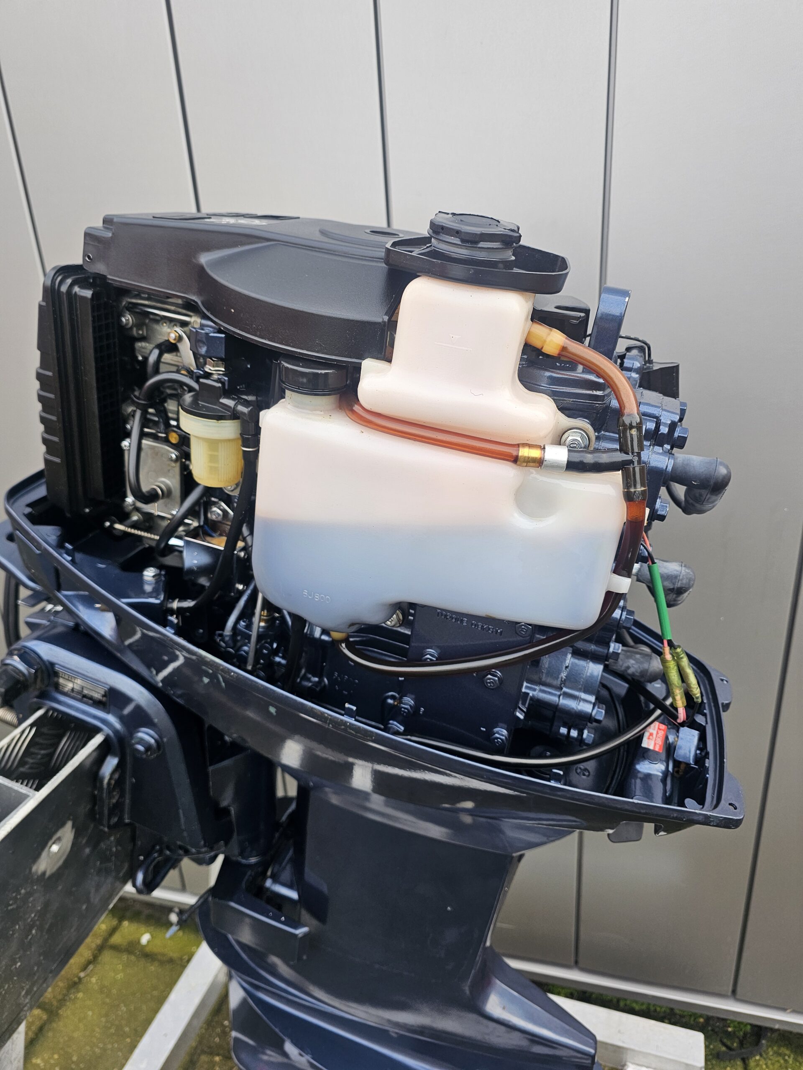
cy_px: 535
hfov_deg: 58.9
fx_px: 711
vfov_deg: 73.9
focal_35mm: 23
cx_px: 402
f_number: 1.7
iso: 64
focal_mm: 6.3
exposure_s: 1/359
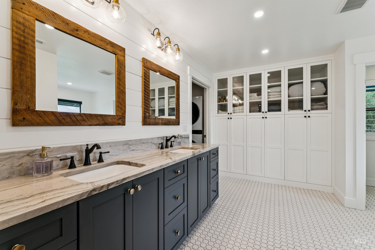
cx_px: 188
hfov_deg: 98.9
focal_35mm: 15
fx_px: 160
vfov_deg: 75.9
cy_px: 125
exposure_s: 1/15
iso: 400
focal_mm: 15.4
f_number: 13
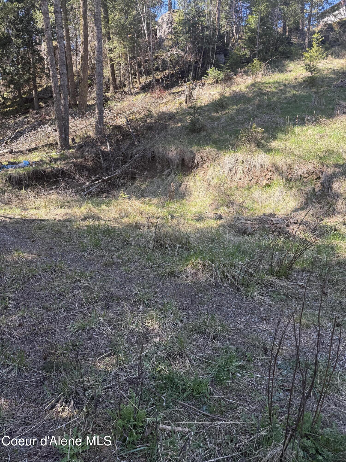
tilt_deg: -10.8
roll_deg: +0.5
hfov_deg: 56.8
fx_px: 320
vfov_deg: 71.6
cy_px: 231
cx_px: 173
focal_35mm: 24
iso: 100
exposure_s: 1/473
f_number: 1.78
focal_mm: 6.76
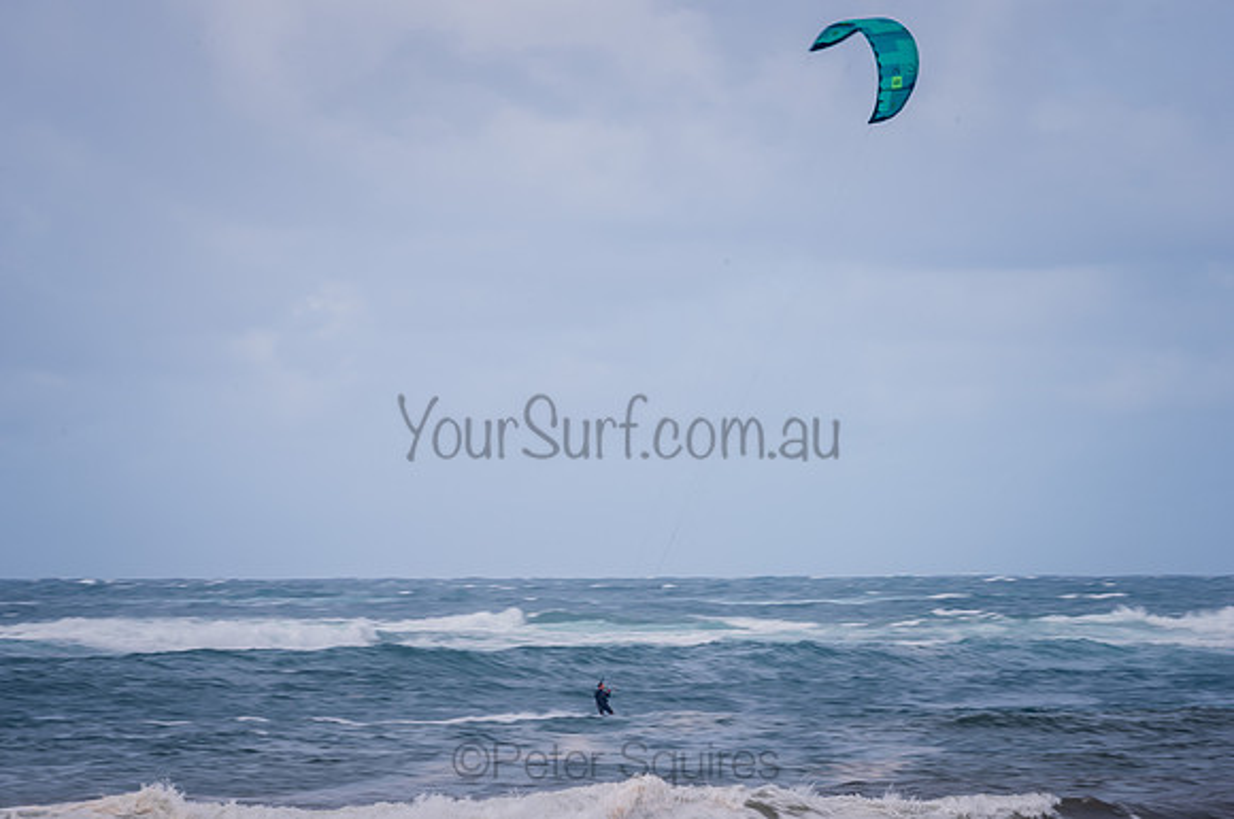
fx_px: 9537
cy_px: 414
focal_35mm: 279
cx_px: 600
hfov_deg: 7.4
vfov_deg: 4.9
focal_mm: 270
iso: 31
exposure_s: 1/20
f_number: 14
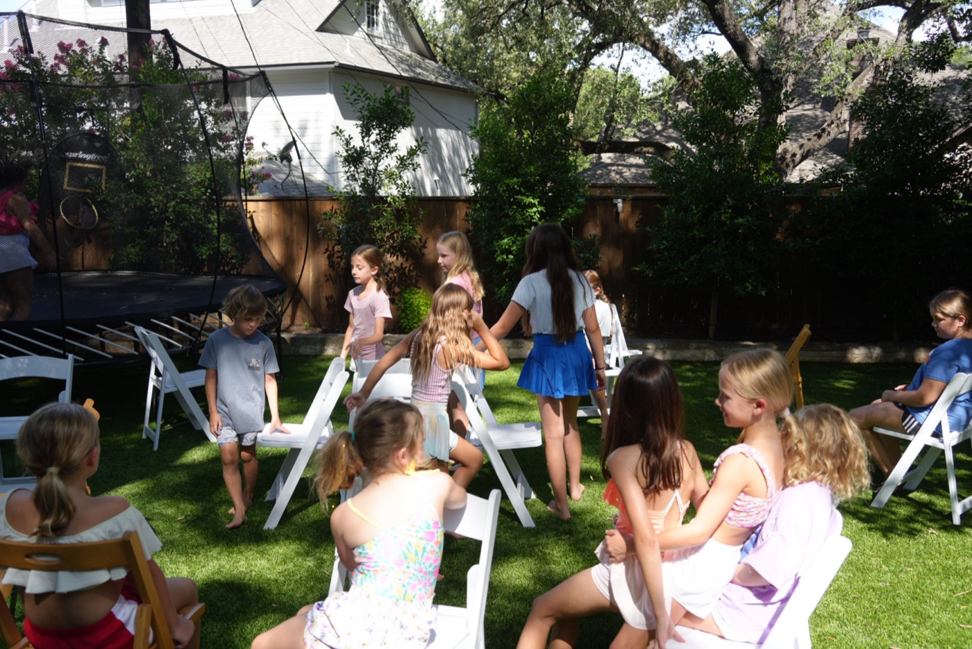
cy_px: 324
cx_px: 486
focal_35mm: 32
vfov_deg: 41.2
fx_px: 864
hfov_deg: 58.7
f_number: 4
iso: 100
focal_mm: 32
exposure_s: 1/250
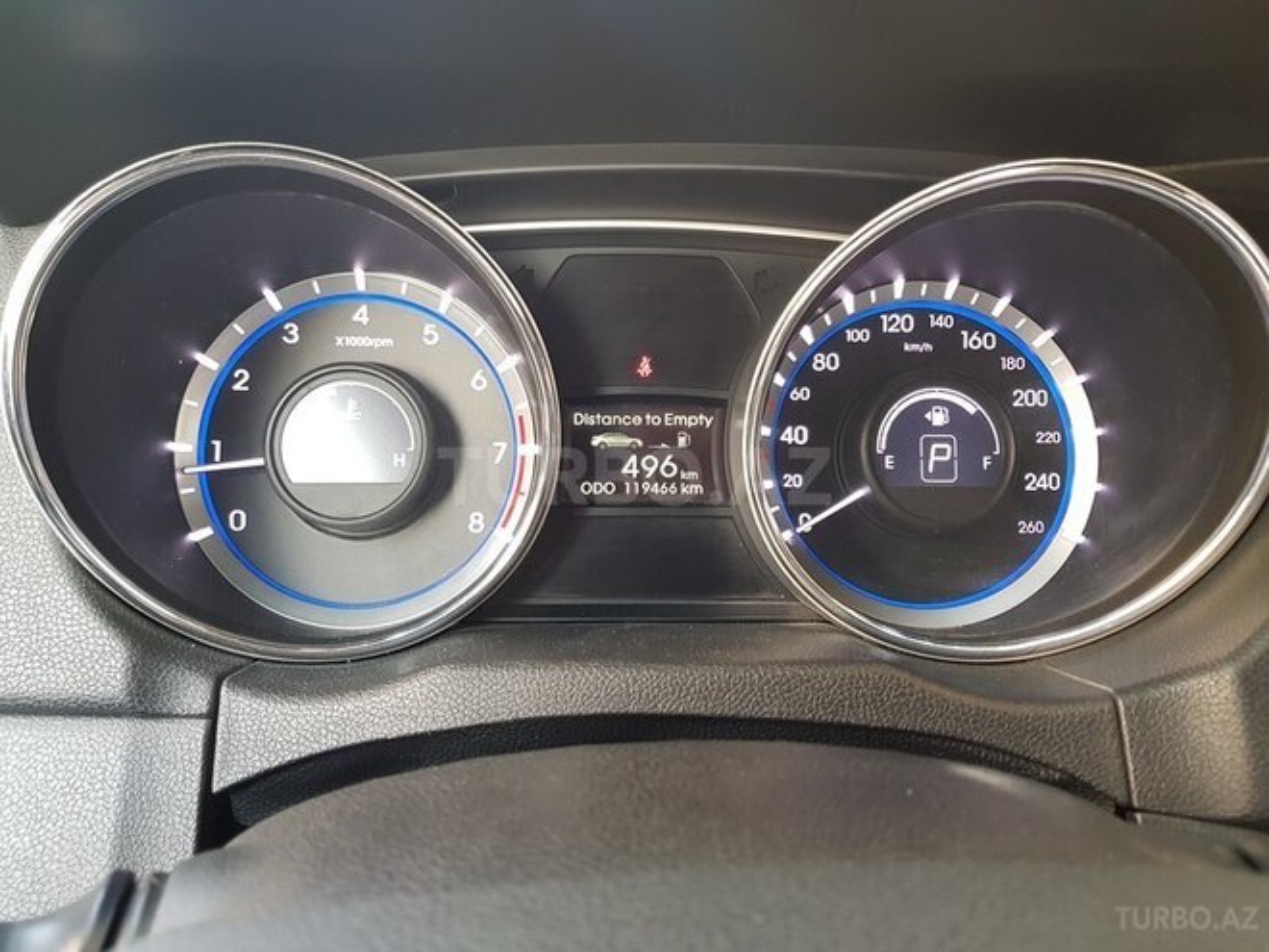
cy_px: 476
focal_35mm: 26
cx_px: 634
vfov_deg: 53.1
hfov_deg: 67.3
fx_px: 953
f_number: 1.7
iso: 160
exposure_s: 1/30
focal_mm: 4.2
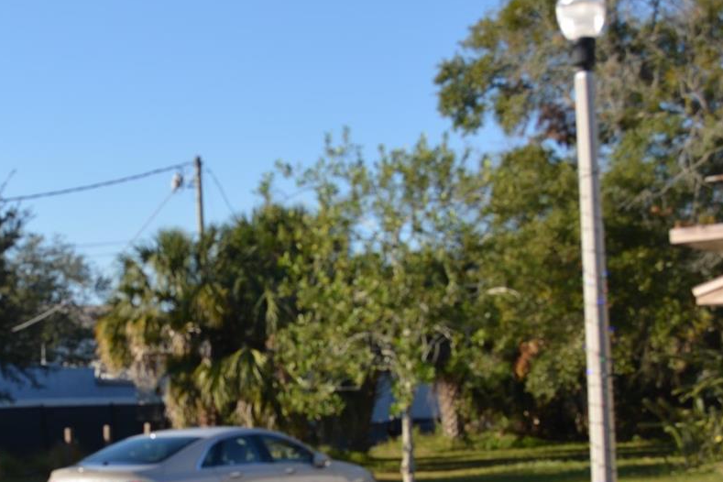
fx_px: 1466
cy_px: 367
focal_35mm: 73
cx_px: 157
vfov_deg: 18.5
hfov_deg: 27.2
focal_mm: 24
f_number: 7.1
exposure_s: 1/200
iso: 100
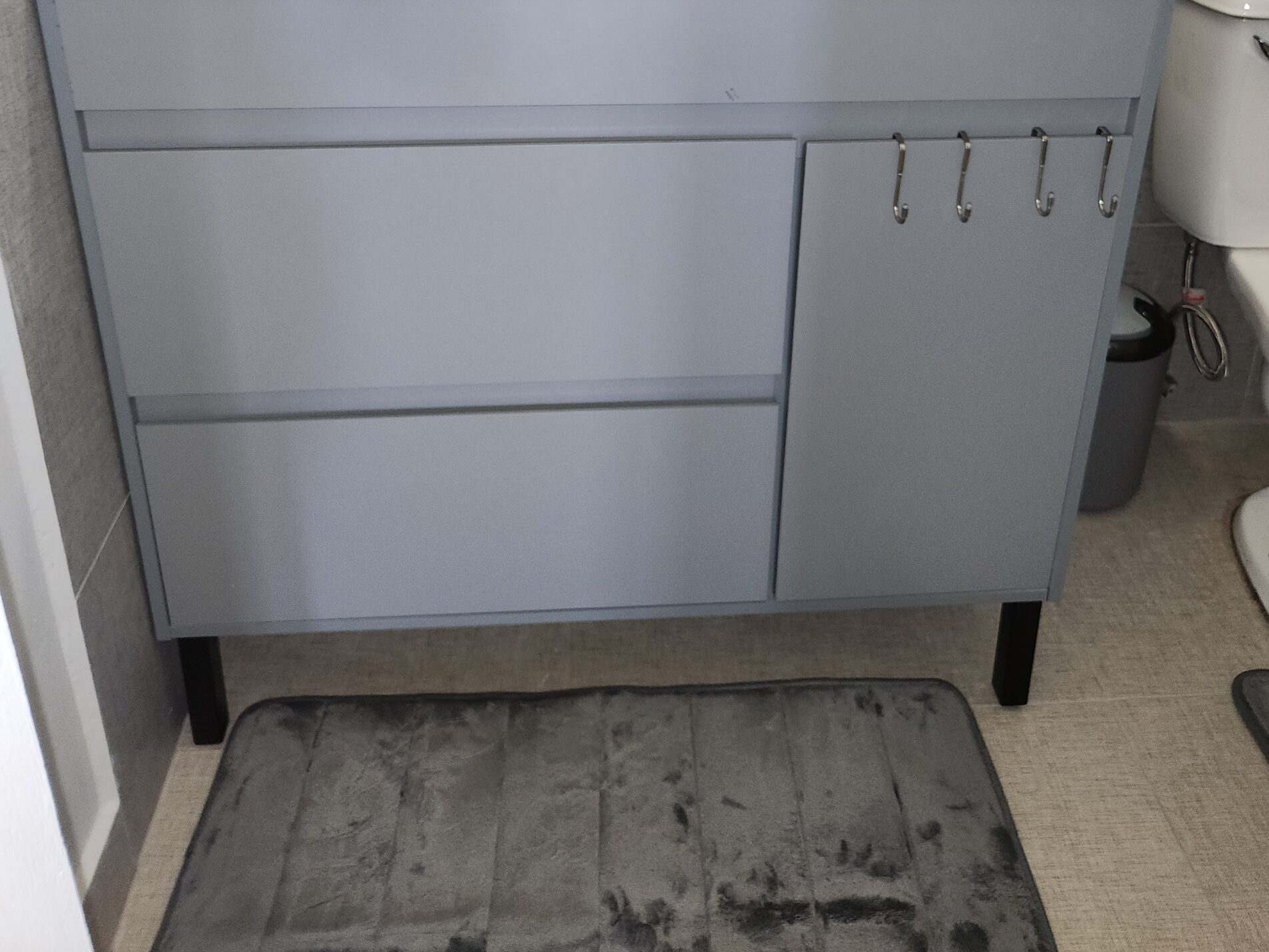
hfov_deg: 58.3
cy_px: 114
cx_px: 641
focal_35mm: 31
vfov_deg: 42.1
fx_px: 1137
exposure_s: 1/50
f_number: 1.8
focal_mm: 5.4
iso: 100
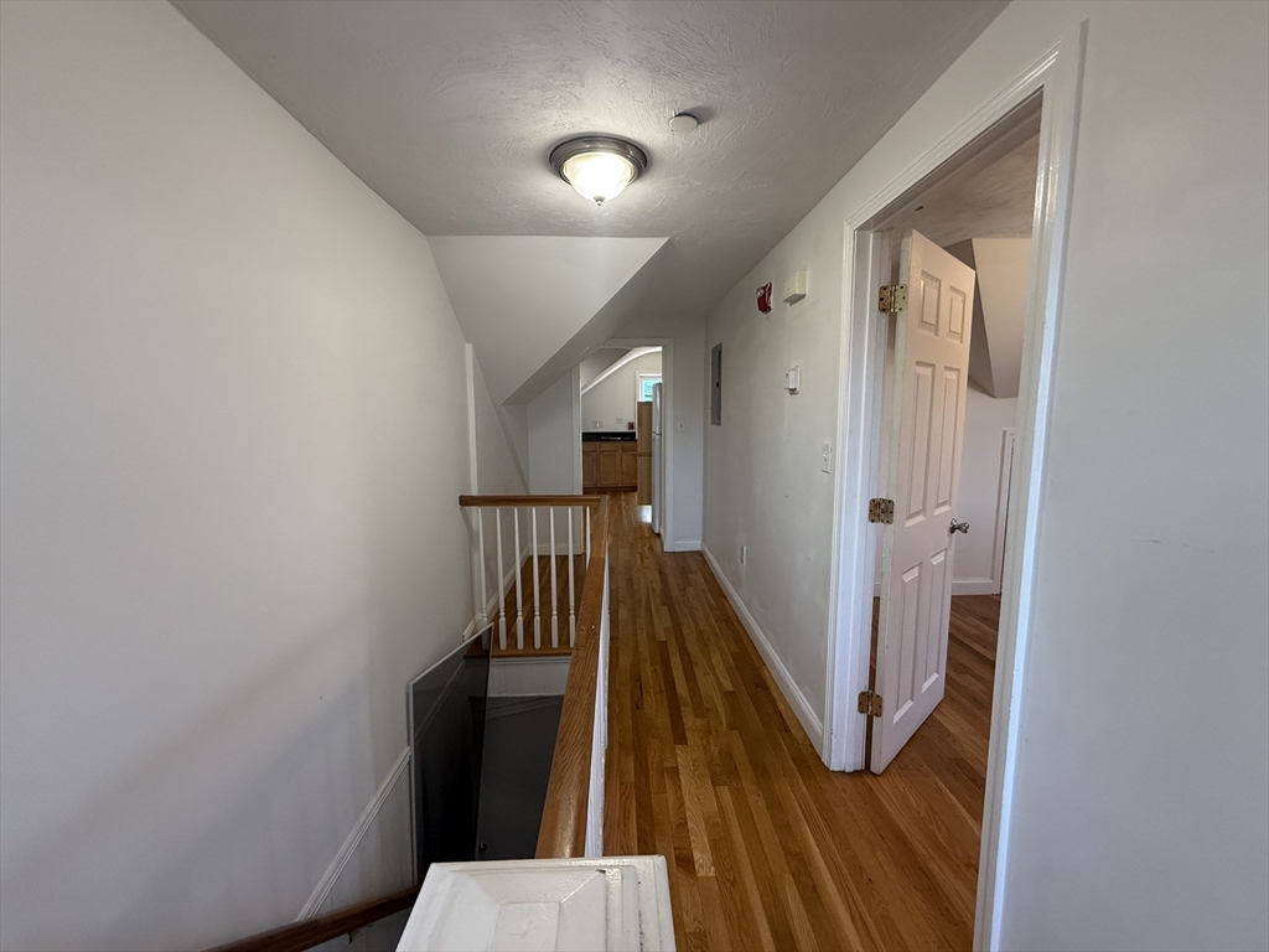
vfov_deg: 85.7
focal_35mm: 14
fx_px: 513
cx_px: 634
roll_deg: +0.9
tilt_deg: -6.8
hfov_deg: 102.1
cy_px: 476
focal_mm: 2.22
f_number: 2.2
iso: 200
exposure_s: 1/120
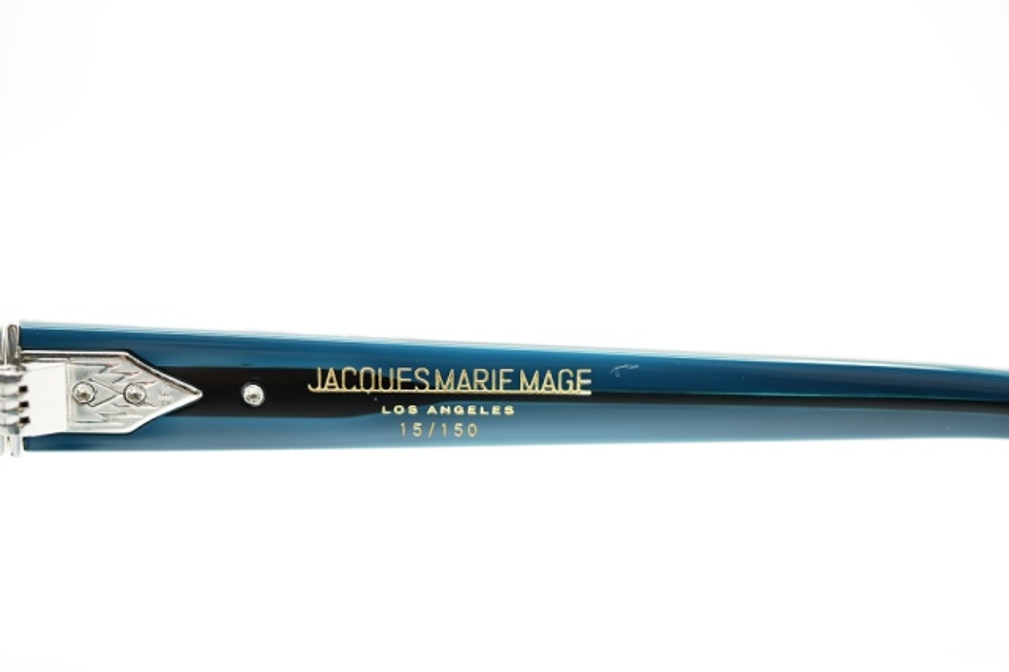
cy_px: 336
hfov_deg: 39.6
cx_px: 504
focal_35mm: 50
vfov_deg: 27.0
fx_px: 1401
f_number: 2.8
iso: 320
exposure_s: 1/50
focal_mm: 50
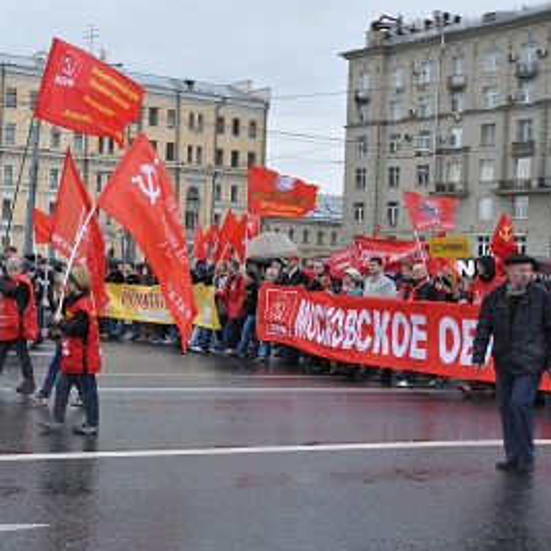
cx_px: 59
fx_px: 954
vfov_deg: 32.2
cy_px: 273
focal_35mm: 53
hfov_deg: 30.8
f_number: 8
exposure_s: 1/60
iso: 200
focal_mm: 22
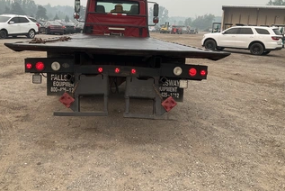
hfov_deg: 50.5
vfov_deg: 34.9
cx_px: 124
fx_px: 301
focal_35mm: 38
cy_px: 68
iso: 25
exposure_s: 1/383
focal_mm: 3
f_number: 1.8
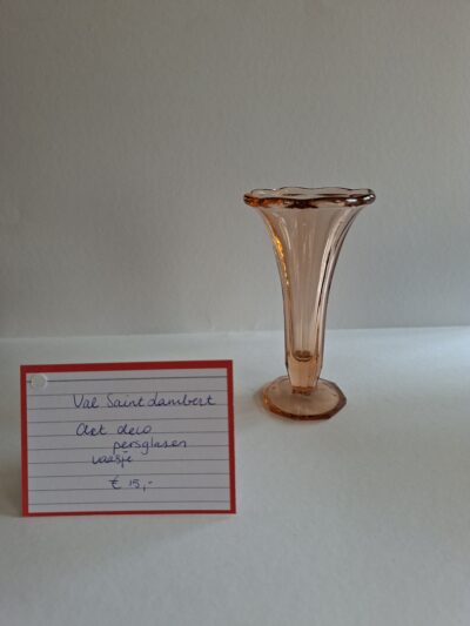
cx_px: 235
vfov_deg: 73.9
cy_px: 313
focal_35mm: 23
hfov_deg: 58.9
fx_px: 416
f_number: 1.8
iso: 50
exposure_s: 1/166
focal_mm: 5.54
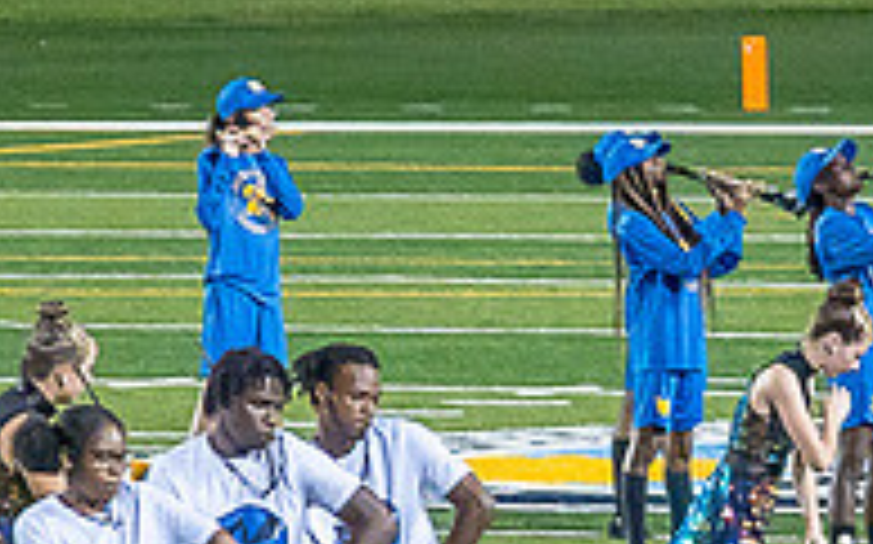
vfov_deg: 1.6
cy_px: 402
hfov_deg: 2.6
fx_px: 19046
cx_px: 673
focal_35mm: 801
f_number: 4
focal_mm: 120
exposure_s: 1/200
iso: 2000
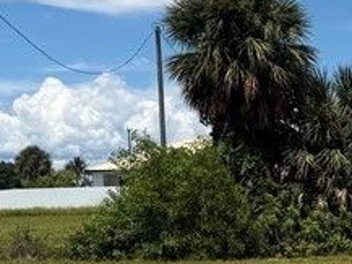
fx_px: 1150
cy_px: 303
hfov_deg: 16.1
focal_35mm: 113
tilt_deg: -5.3
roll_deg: +1.6
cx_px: 516
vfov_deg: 12.8
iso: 80
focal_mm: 6.76
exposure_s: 1/7353
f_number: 1.78
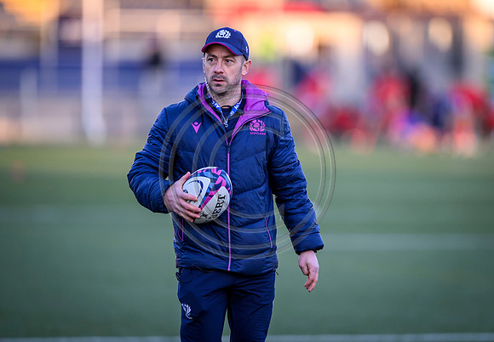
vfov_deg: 3.1
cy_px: 153
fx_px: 6322
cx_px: 268
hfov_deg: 4.5
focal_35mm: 455
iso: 1250
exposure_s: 1/1000
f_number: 3.2
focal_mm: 400
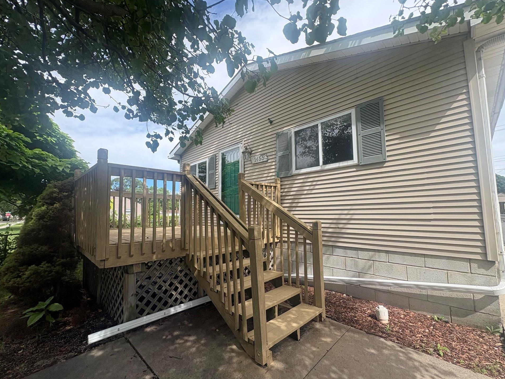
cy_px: 195
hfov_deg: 98.1
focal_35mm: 15
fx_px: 219
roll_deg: +0.6
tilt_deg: +4.8
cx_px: 248
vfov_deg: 81.7
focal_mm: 2.22
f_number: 2.2
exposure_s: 1/849
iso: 64
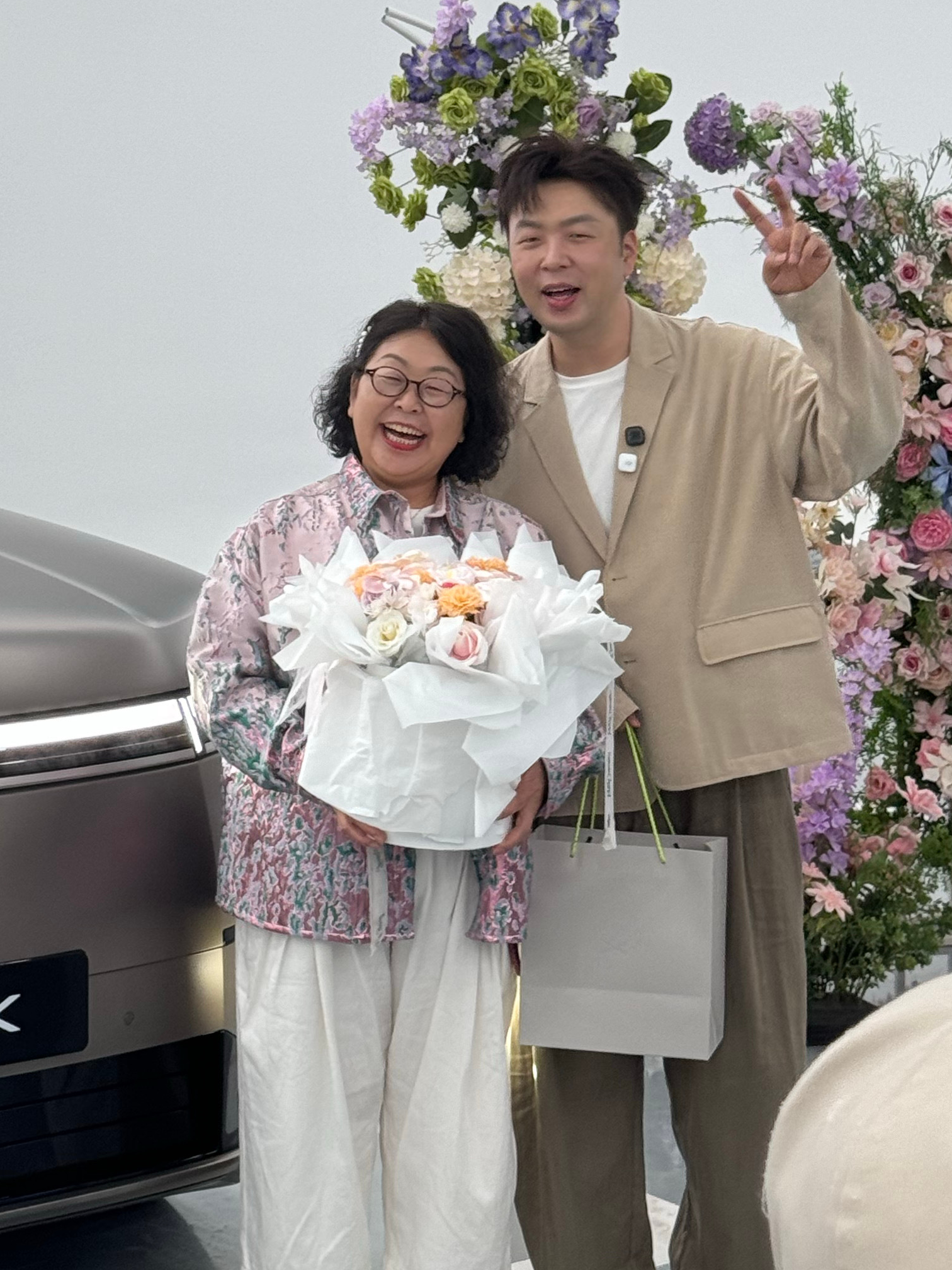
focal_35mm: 96
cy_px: 263
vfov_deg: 20.2
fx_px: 3520
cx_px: 273
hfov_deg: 15.4
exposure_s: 1/100
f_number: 1.78
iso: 64
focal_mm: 6.86
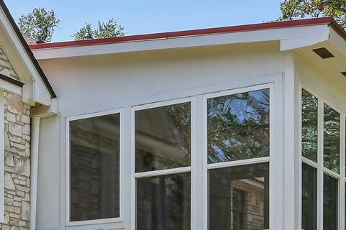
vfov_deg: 15.0
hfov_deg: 21.0
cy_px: 106
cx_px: -55
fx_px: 874
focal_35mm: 91
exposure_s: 1/640
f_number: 9
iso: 400
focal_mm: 18
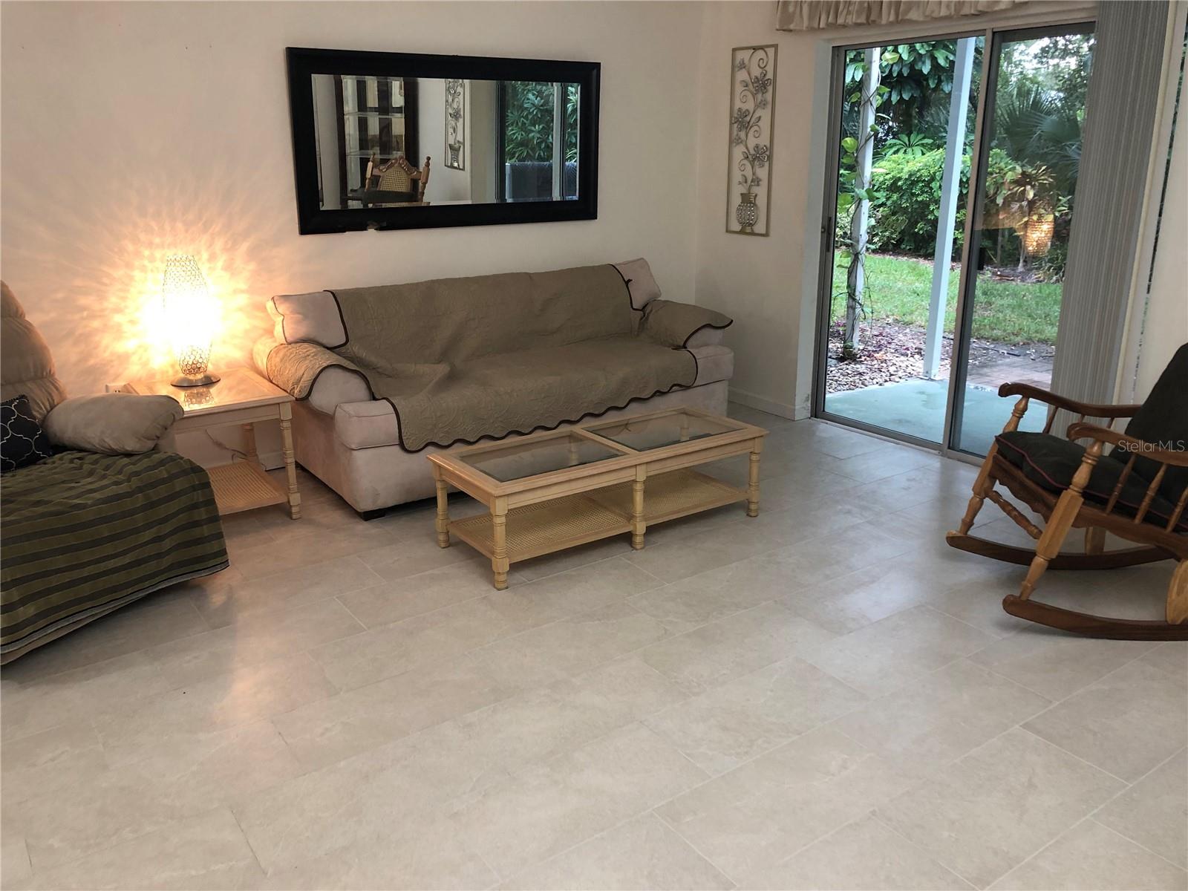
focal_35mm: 28
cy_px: 446
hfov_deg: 63.4
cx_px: 594
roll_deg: +0.3
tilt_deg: -16.7
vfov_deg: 49.7
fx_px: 961
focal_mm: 3.99
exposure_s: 1/15
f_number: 1.8
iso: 40
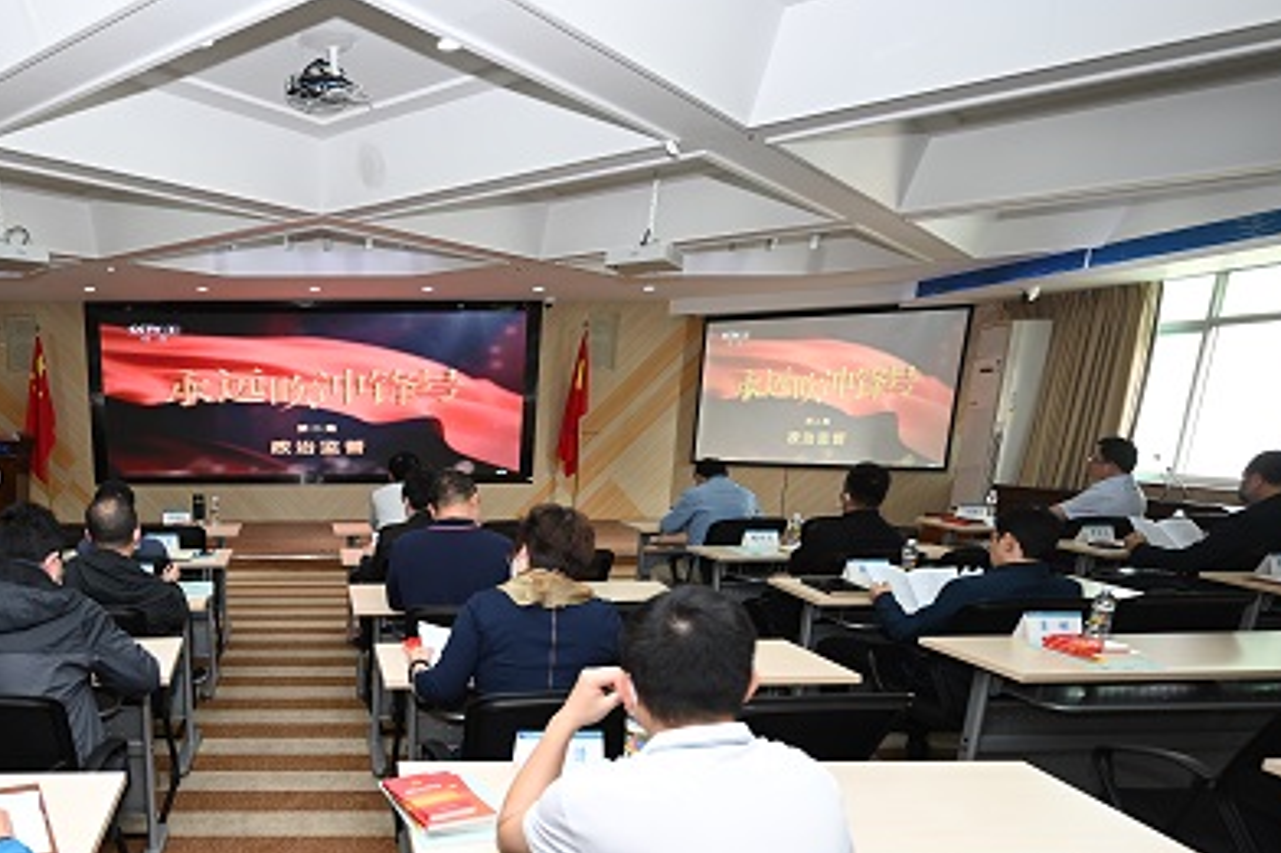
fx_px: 889
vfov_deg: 49.1
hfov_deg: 67.3
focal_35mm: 25
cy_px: 647
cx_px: 330
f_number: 2.8
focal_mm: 14
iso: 220
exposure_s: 1/100
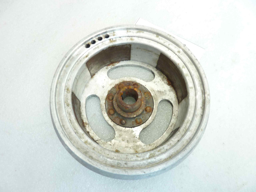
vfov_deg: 54.9
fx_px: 185
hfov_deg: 69.4
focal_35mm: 25
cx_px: 128
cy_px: 96
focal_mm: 4.1
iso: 80
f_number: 3.3
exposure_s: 1/13
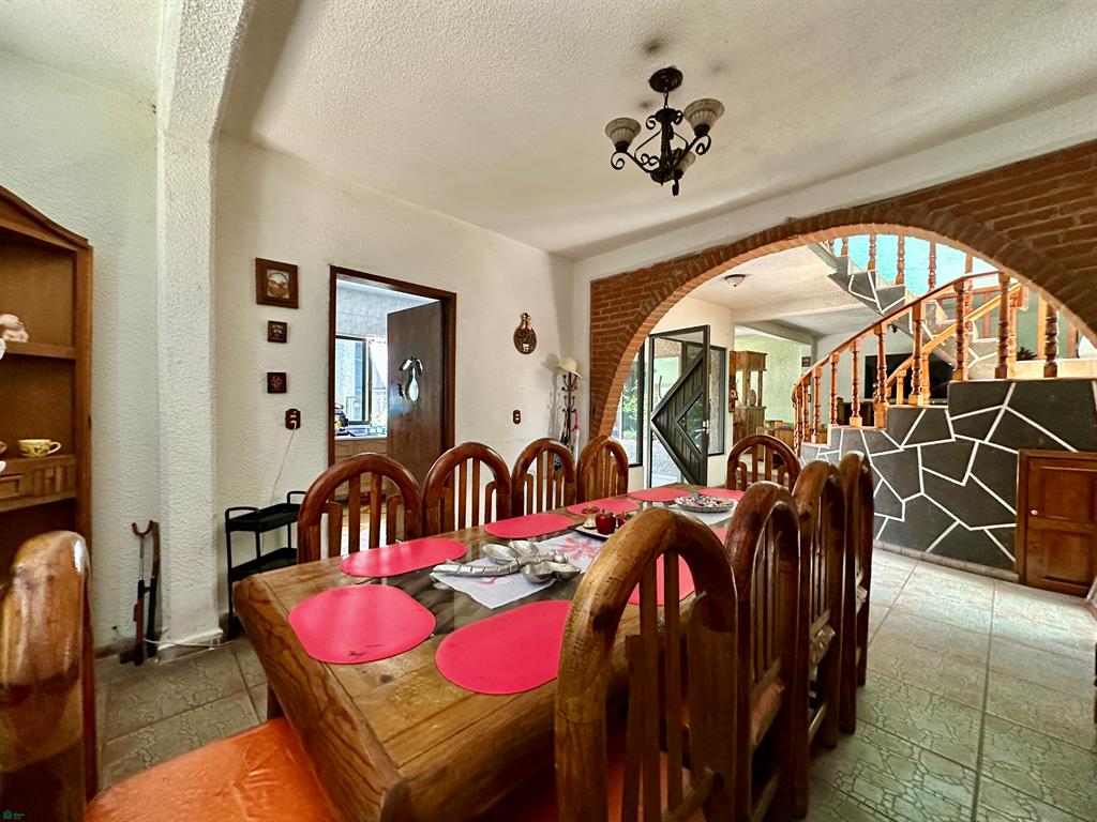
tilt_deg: -3.0
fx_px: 444
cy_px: 411
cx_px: 548
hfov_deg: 102.1
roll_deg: +1.3
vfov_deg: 85.7
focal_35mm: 14
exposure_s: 1/60
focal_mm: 2.22
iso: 500
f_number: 2.2
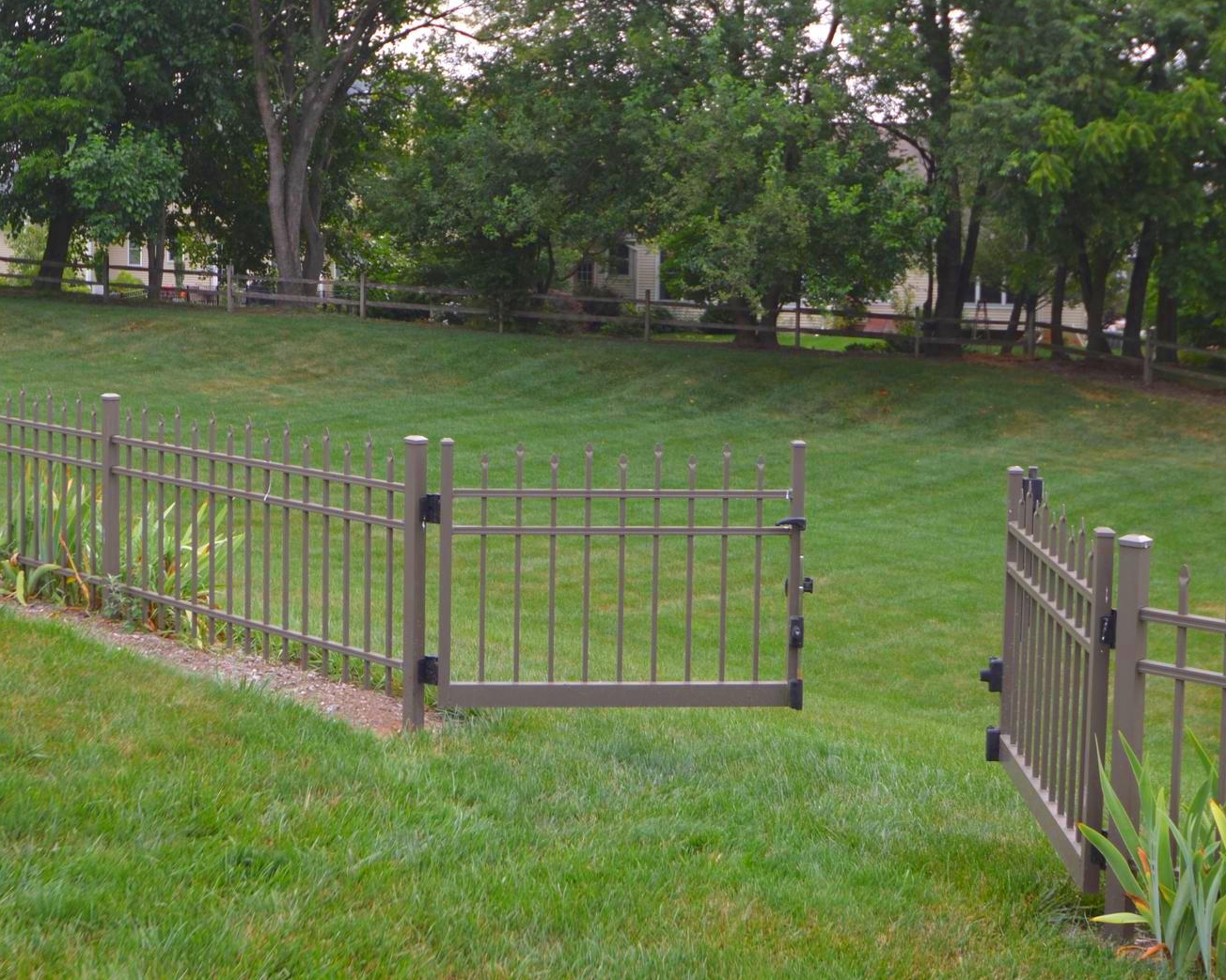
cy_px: 397
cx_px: 458
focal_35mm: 53
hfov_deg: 35.2
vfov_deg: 28.5
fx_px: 1923
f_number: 5.6
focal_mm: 24
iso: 140
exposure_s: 1/125
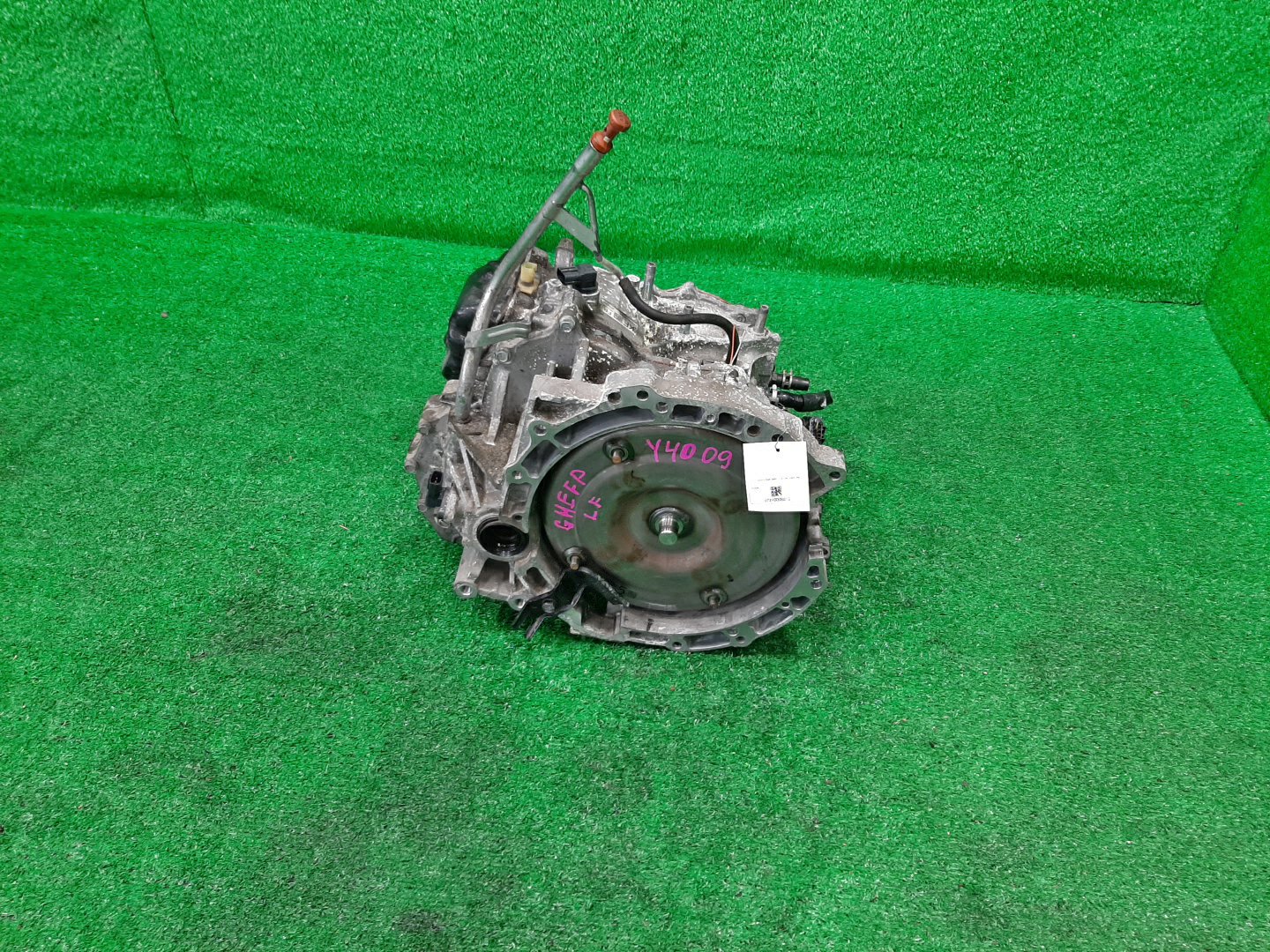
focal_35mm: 26
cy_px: 476
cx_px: 635
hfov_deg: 67.3
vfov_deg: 53.1
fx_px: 954
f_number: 1.7
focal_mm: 3.93
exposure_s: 1/50
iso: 118
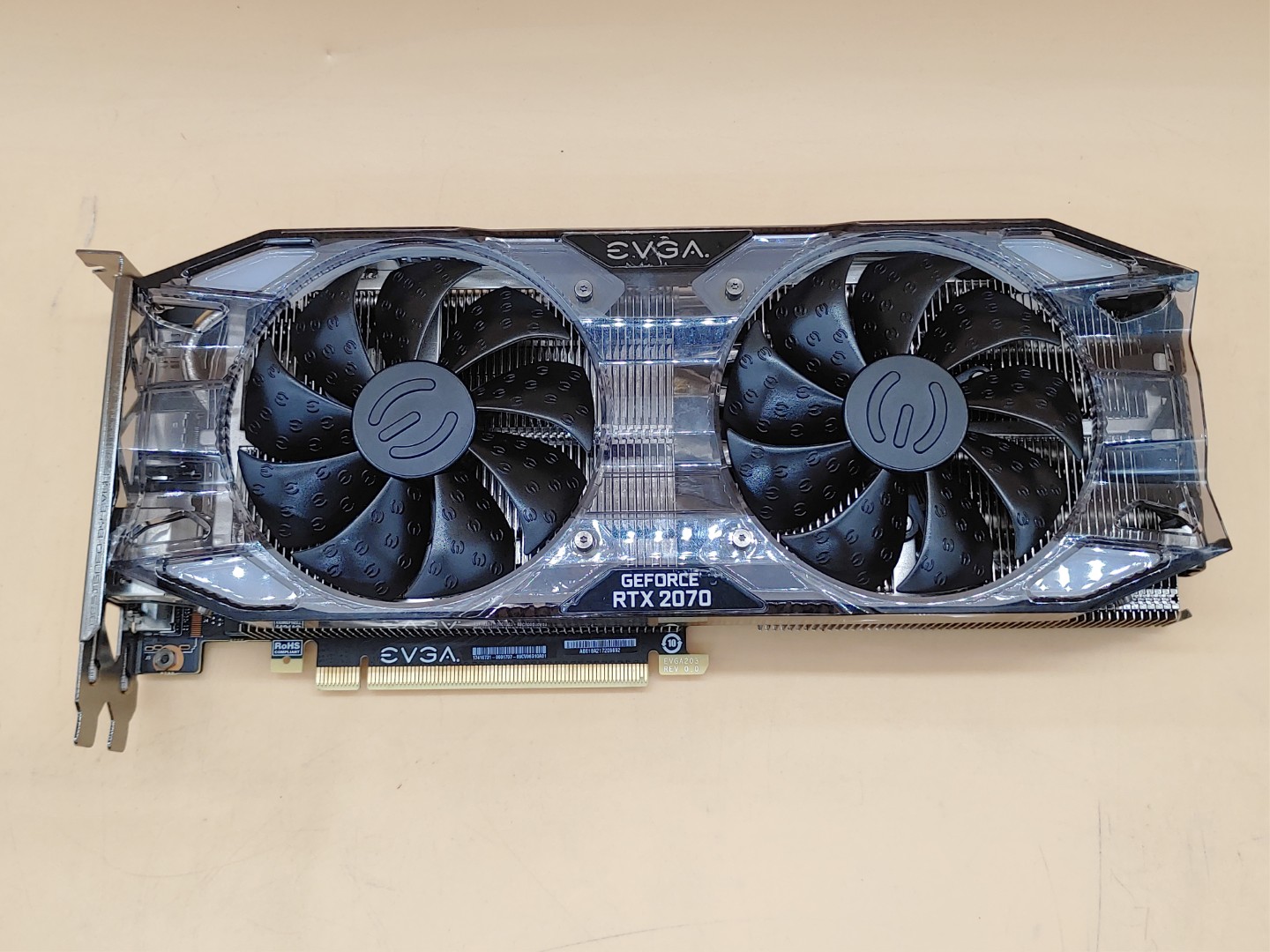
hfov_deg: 51.4
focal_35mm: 36
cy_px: 476
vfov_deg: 39.7
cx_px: 635
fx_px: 1321
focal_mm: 4.36
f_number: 1.8
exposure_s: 1/110
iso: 50
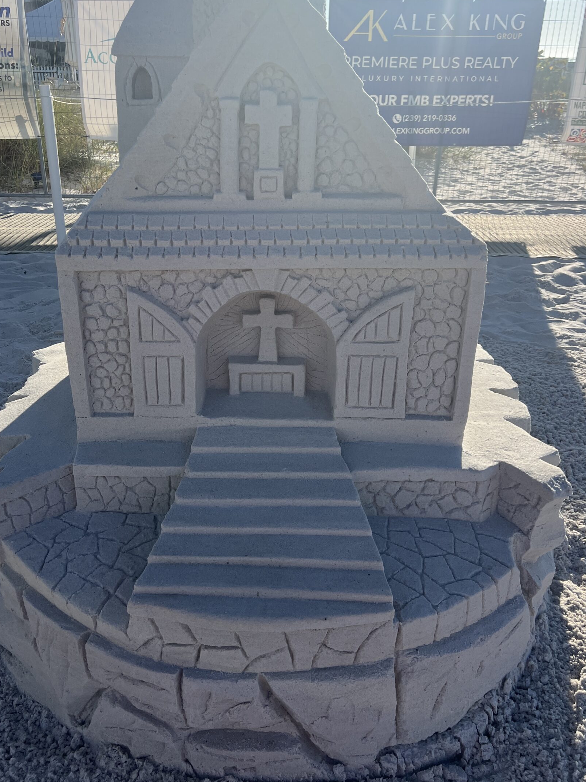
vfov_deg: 58.2
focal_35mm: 31
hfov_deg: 45.3
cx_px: 245
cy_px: 341
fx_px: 700
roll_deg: +1.2
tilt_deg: -19.7
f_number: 1.5
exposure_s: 1/4630
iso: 50
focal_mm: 5.7
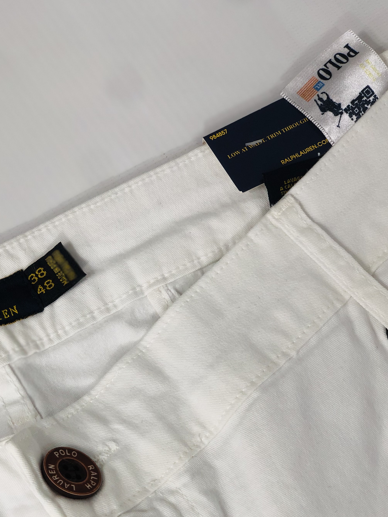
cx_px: 141
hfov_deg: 18.9
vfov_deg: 24.8
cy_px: 384
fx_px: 1166
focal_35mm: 78
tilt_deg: -72.9
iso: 25
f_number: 2.4
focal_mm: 6
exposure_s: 1/120
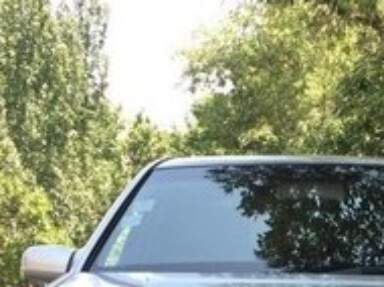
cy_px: 421
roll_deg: -0.9
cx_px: 354
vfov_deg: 13.8
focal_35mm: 101
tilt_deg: -11.7
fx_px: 1119
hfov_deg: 19.1
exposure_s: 1/311
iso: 32
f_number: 2.2
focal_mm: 4.15
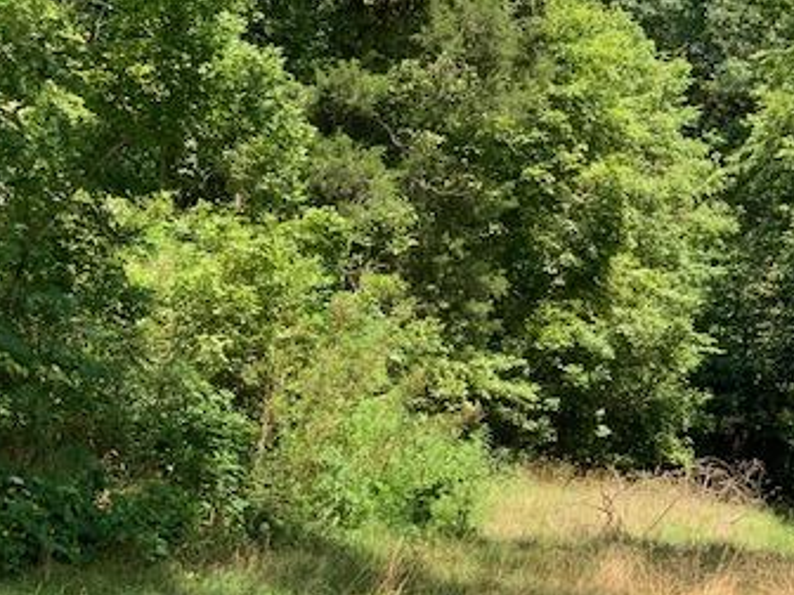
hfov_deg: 19.8
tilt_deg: +10.2
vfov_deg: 14.9
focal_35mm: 99
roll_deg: -1.7
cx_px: 425
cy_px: 184
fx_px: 2271
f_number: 2.4
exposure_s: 1/221
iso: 16
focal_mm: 6
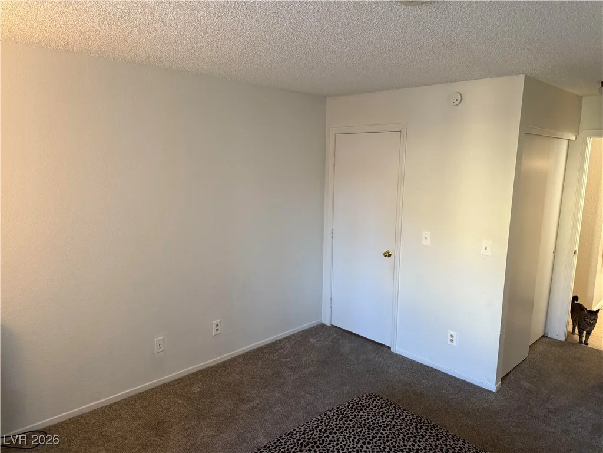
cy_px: 226
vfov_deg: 56.8
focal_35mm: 24
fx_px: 418
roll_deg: -1.1
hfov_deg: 71.6
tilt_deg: -7.5
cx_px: 302
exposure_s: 1/60
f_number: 1.78
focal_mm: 6.76
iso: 250
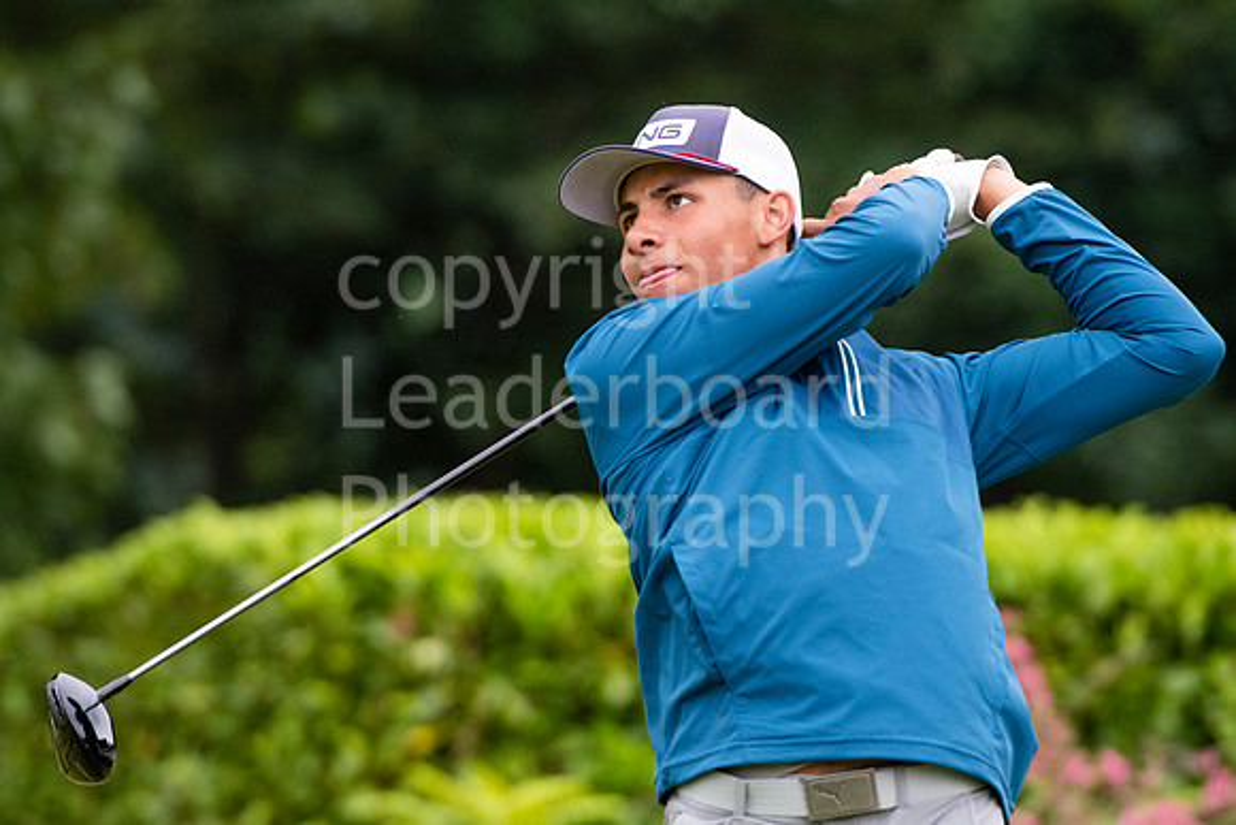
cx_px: 618
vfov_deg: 4.6
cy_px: 412
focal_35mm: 300
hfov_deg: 6.9
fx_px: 10302
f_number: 4
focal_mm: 200
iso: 1600
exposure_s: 1/1000
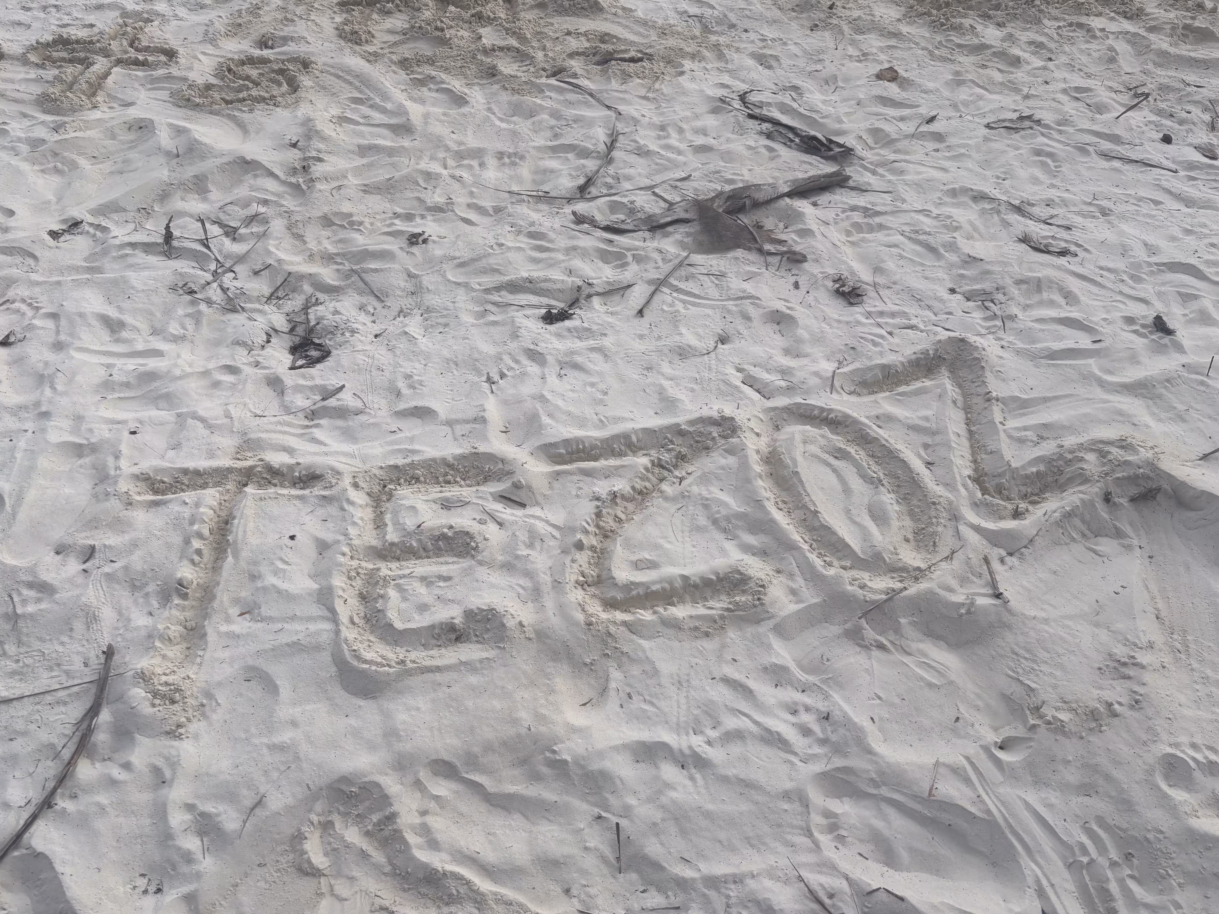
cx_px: 614
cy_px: 461
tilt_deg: -49.6
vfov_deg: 51.4
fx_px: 951
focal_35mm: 27
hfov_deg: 65.3
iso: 50
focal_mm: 5.96
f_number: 1.6
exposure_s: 1/539
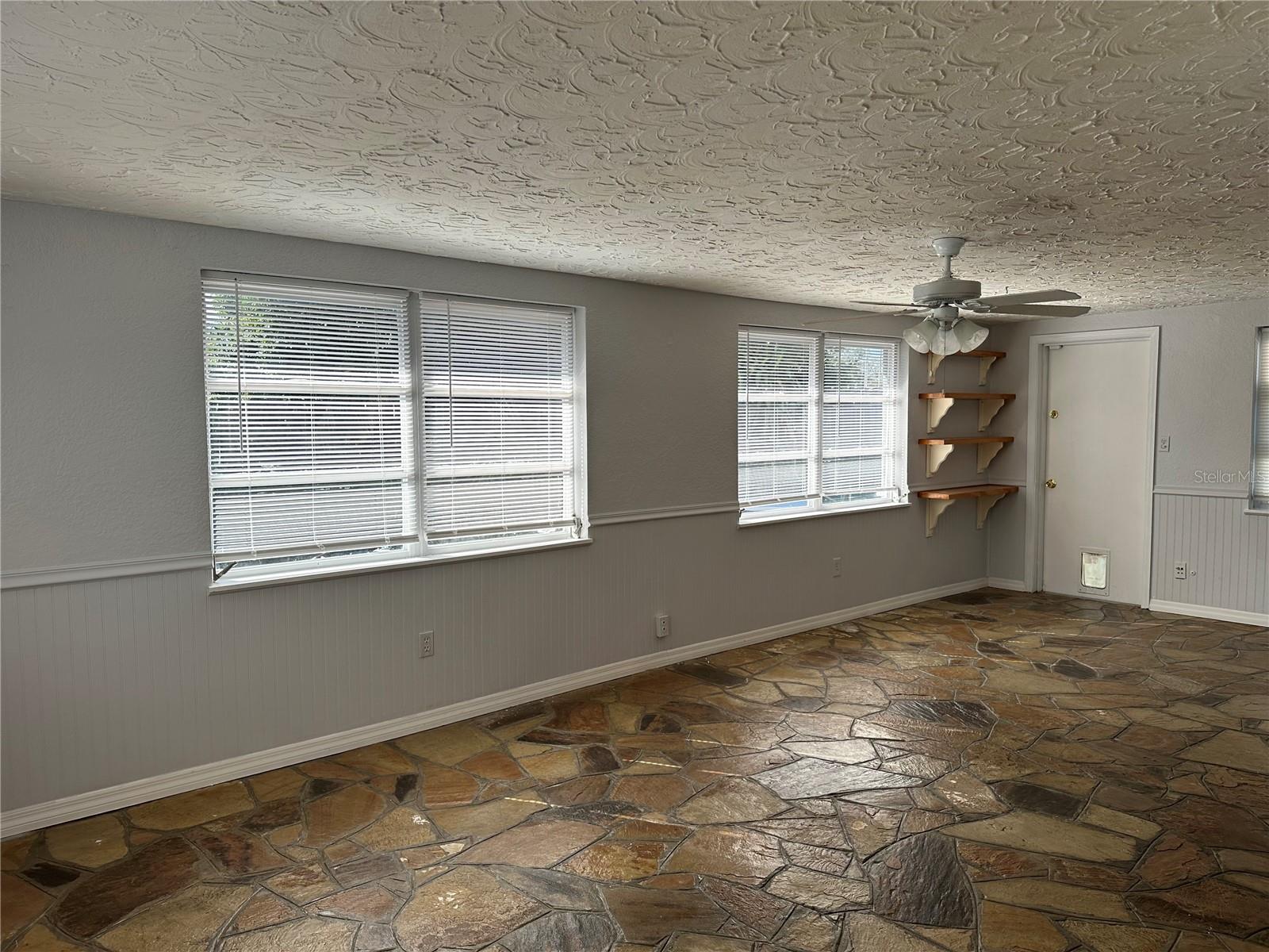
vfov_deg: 56.8
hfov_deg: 71.6
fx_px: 880
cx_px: 634
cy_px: 476
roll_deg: +0.0
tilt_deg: -3.9
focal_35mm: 24
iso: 80
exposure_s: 1/962
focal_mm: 6.86
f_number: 1.78
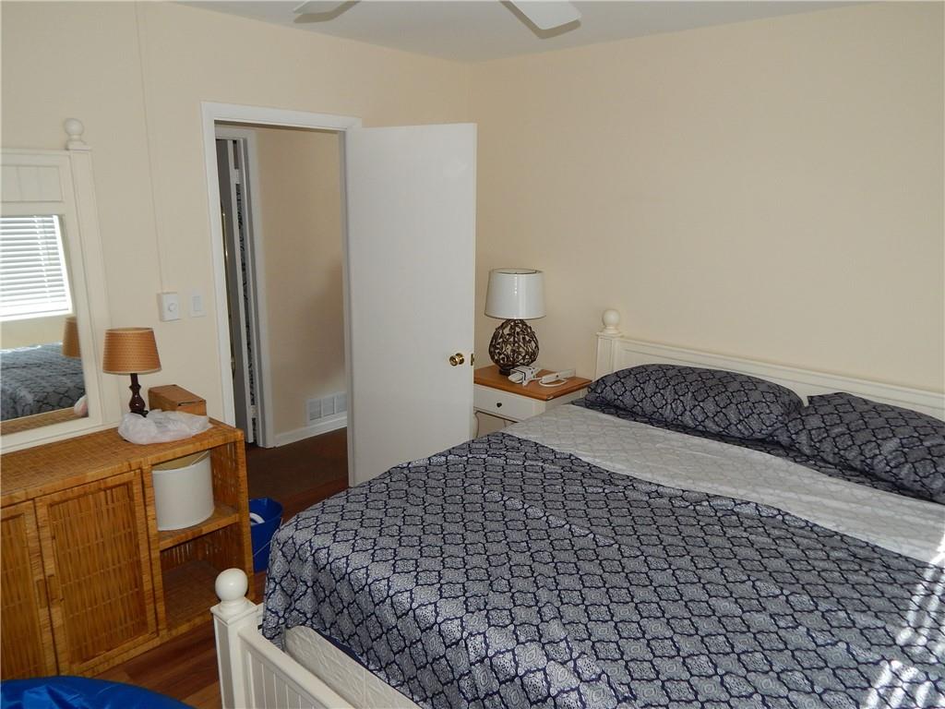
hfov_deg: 69.4
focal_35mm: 25
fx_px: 682
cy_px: 354
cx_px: 472
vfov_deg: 54.9
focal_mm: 4.5
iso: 200
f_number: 3.1
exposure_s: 1/30
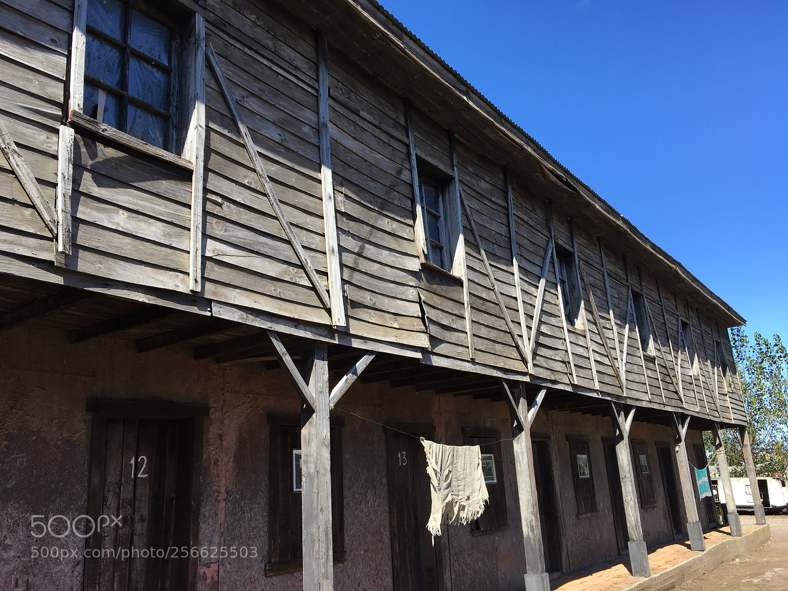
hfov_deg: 61.7
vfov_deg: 48.2
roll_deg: +2.3
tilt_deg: +13.5
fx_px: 660
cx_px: 394
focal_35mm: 29
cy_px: 296
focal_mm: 4.15
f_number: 2.2
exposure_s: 1/596
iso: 25
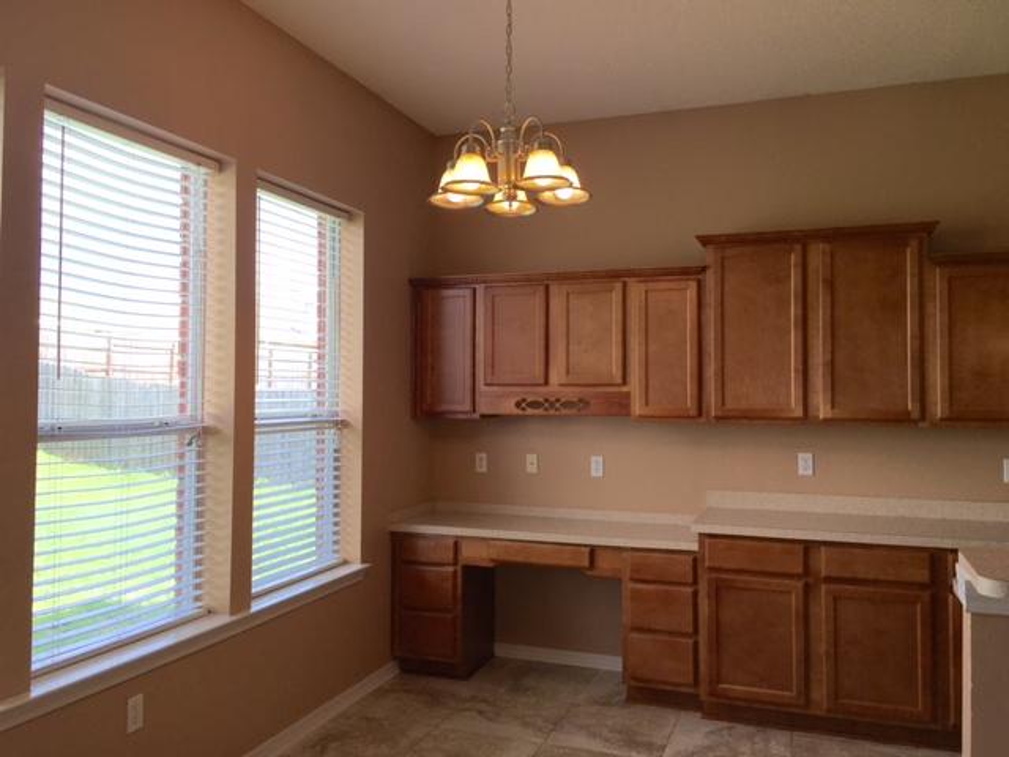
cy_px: 378
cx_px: 504
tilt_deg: +1.6
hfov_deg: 61.7
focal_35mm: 29
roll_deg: +0.0
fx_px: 845
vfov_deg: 48.2
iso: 25
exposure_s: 1/163
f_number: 2.2
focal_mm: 4.15
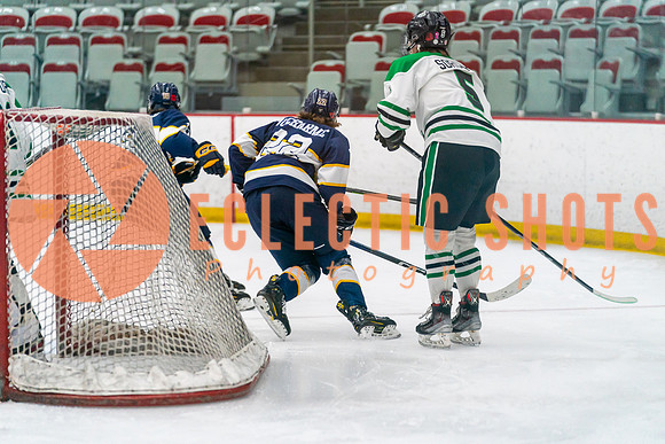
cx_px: 332
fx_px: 2624
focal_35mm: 142
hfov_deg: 14.4
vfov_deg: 9.7
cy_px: 222
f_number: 2.8
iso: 3200
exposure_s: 1/1250
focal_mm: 142
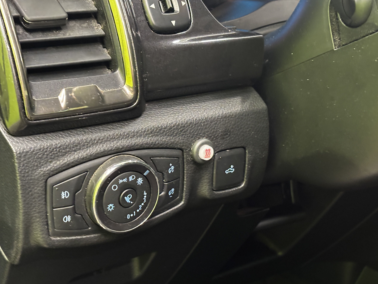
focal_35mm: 60
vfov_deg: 24.4
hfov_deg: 32.1
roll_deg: -0.3
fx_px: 655
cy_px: 163
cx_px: 162
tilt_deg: -21.3
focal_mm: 5.96
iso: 400
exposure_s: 1/20
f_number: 1.6
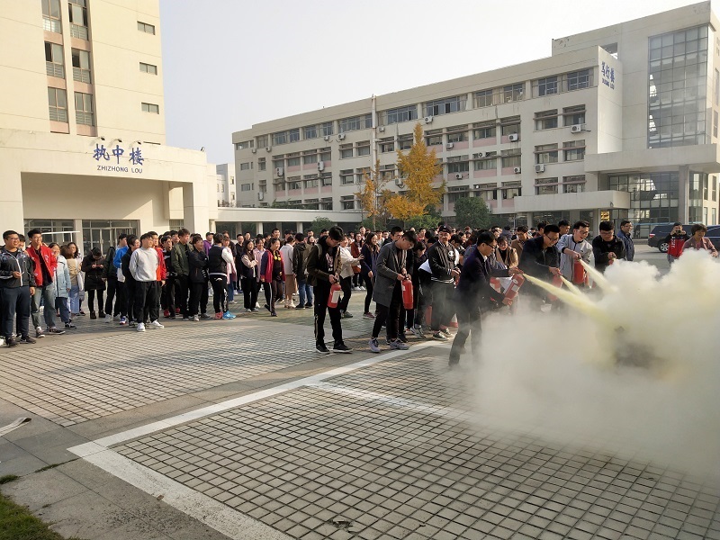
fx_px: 624
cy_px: 270
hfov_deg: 60.0
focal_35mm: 30
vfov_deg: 46.8
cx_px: 360
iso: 99
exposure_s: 1/1432
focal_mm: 3.95
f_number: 1.8
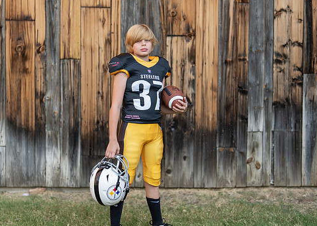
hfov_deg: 28.6
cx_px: 149
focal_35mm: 69
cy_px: 125
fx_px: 621
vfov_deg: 20.6
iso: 100
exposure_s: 1/2000
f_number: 1.2
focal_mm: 50
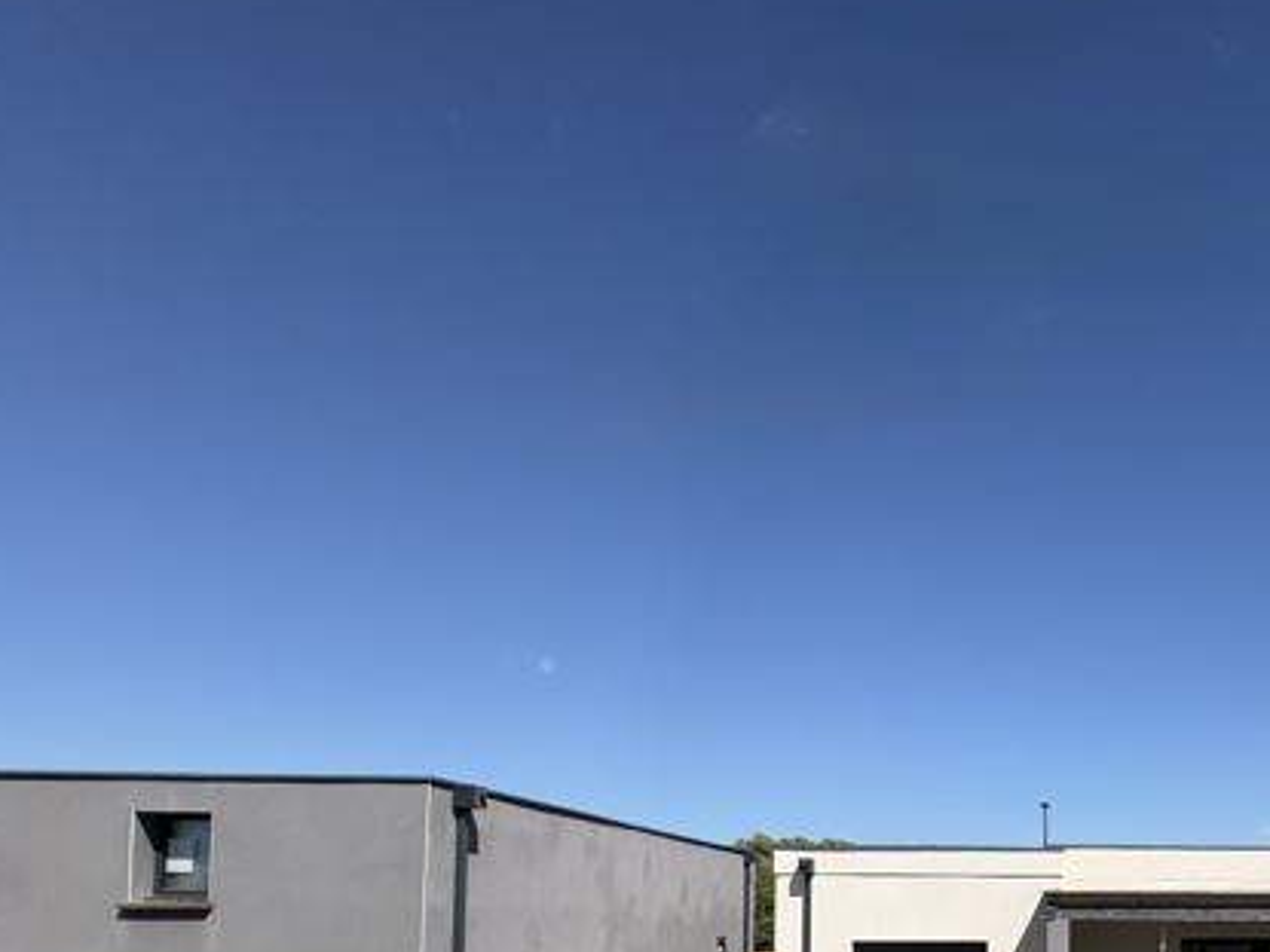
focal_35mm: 27
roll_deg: -0.6
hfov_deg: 56.0
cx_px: 1157
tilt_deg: +3.1
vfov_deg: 45.9
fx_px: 990
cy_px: 875
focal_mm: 2.22
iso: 50
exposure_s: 1/2770
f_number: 2.2
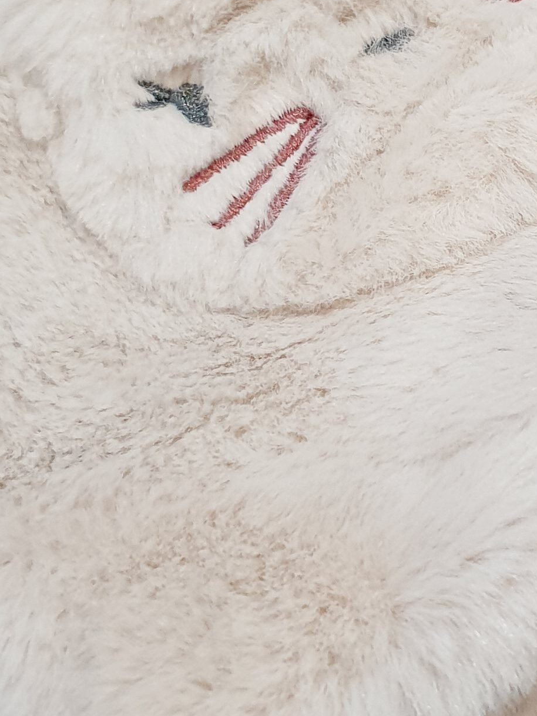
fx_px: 1779
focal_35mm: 86
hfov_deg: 16.7
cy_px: 241
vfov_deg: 22.7
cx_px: 568
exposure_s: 1/100
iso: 100
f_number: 1.5
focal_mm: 4.32
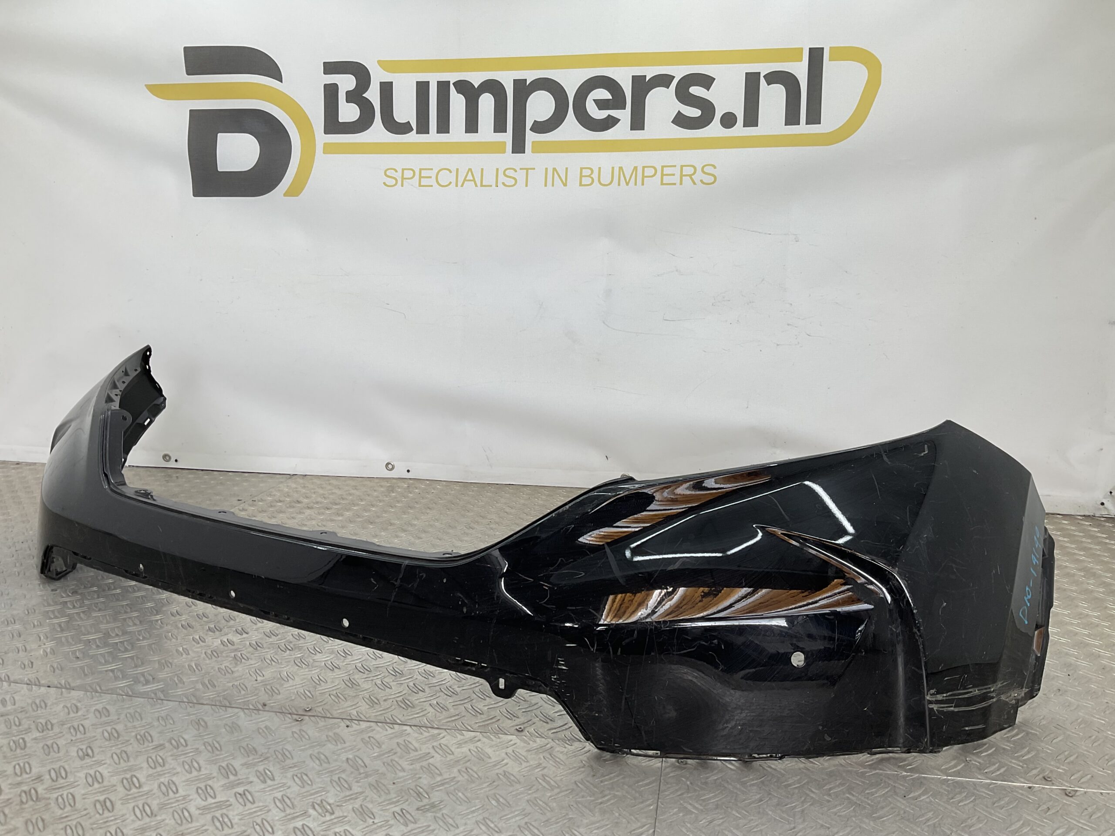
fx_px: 934
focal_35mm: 29
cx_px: 558
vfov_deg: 48.2
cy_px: 418
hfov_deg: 61.7
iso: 16
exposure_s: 1/137
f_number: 1.8
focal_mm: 3
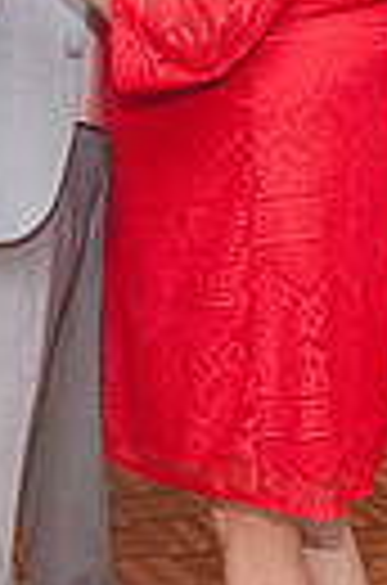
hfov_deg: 10.1
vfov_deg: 15.2
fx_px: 2188
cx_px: 182
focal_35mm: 135
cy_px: 171
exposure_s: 1/60
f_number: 5.6
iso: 800
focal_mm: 26
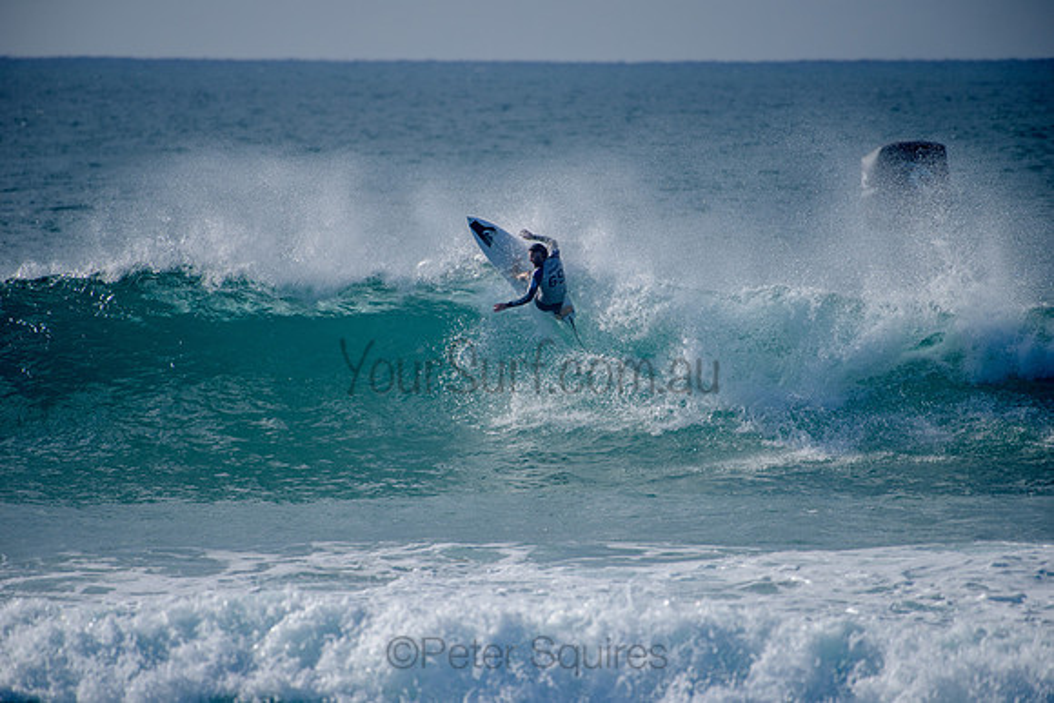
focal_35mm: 507
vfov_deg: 2.7
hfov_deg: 4.1
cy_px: 352
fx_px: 14852
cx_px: 527
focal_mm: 500
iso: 160
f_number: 5.6
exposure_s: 1/2000
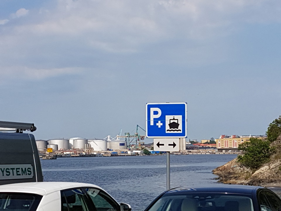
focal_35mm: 26
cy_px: 106
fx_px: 211
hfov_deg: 67.3
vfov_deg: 53.1
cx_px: 140
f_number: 1.7
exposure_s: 1/3376
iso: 40
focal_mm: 4.2
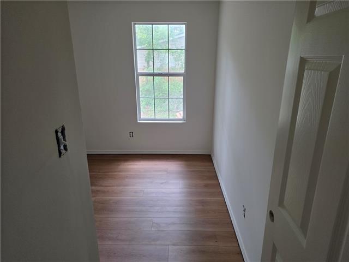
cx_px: 174
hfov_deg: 73.9
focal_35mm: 23
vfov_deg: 58.9
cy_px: 131
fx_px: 232
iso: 320
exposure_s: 1/120
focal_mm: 6.25
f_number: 1.7
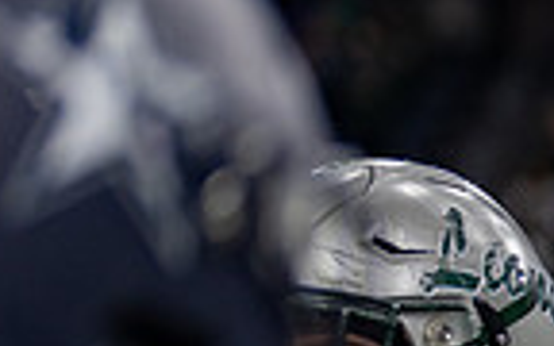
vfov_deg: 3.8
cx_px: 1367
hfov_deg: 5.9
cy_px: 556
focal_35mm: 343
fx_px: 5179
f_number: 1.2
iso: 160
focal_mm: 50
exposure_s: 1/640
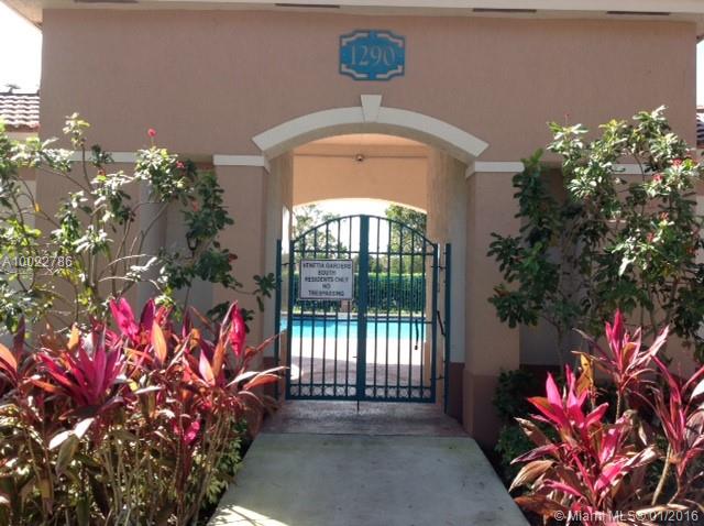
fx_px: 711
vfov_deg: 40.6
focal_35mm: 35
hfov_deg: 52.7
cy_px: 263
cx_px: 352
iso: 50
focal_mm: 4.28
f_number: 2.4
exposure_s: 1/398
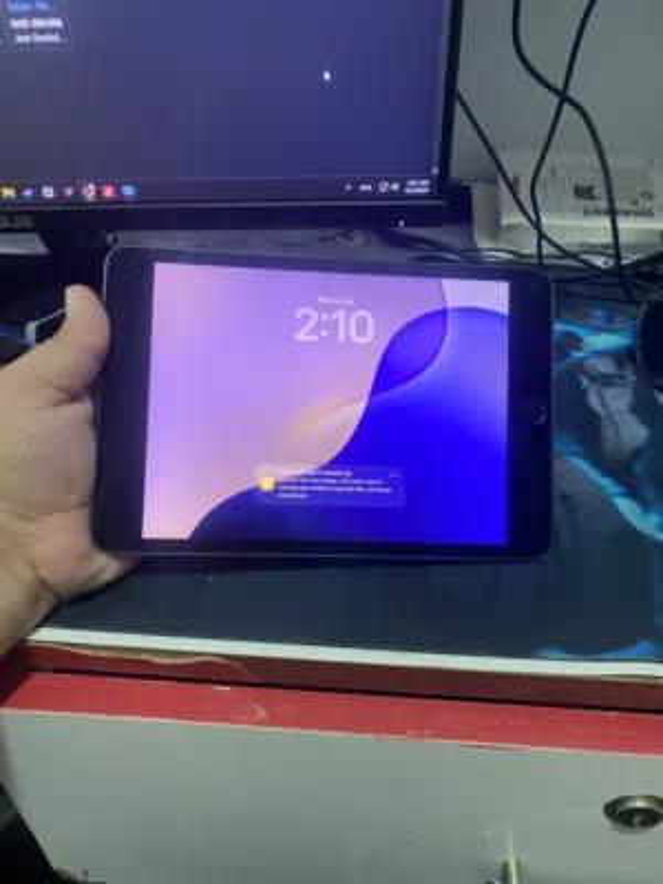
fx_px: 664
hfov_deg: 53.1
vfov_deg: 67.3
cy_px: 442
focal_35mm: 26
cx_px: 332
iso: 160
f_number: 1.8
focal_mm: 4.25
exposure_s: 1/50
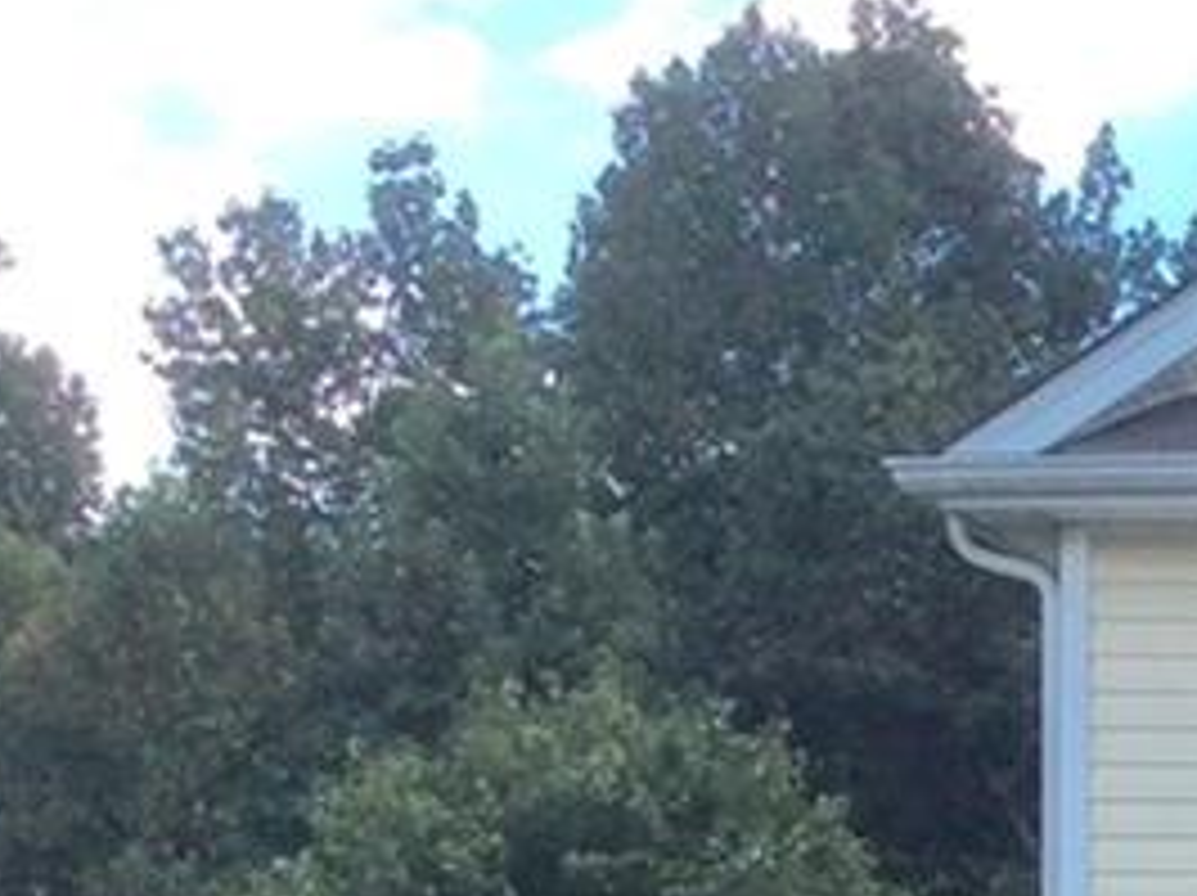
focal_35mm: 123
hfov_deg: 14.5
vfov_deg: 11.6
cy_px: 1261
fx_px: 4249
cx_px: 2016
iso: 32
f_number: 2.4
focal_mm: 3.3
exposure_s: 1/583
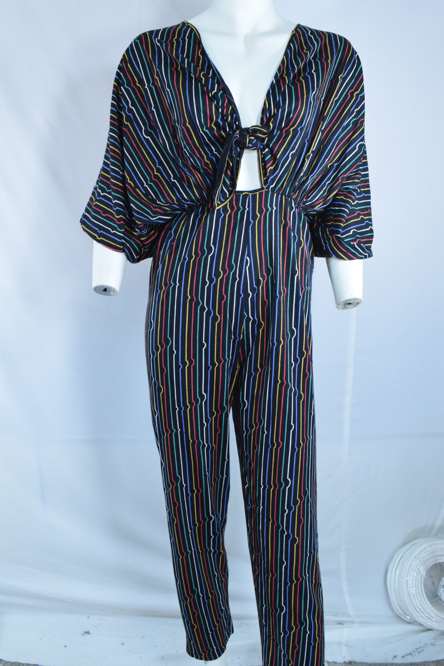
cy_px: 333
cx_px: 222
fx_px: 638
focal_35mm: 34
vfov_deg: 55.1
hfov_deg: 38.4
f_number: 8
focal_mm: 23
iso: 3200
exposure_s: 1/250
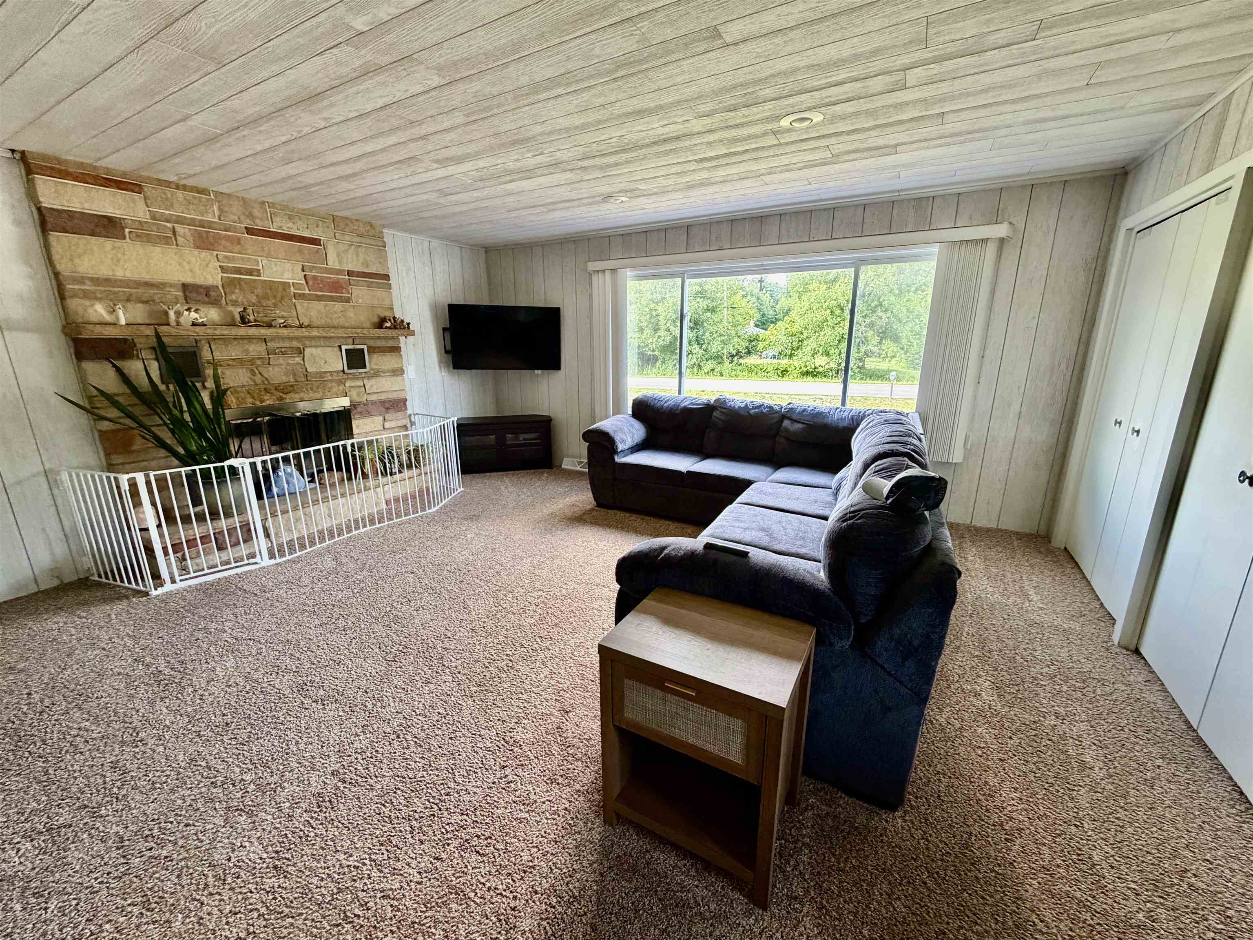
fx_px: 507
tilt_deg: -14.3
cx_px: 626
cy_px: 470
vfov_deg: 85.7
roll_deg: +0.8
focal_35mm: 14
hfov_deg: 102.1
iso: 320
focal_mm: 2.22
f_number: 2.2
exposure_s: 1/95
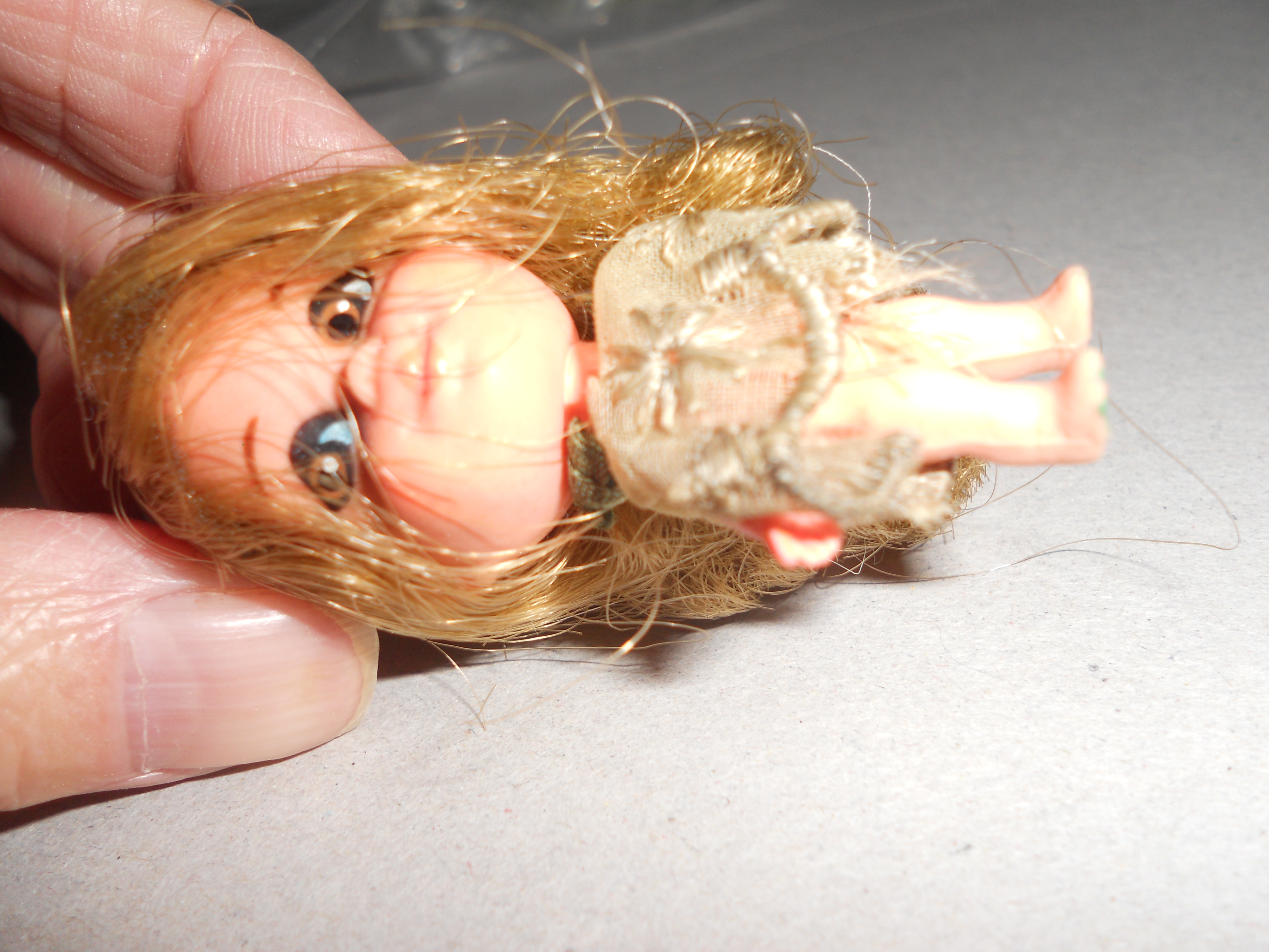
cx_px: 634
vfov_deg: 44.2
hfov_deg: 56.8
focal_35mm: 32
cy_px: 476
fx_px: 1173
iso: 80
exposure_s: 1/25
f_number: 8.8
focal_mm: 5.8
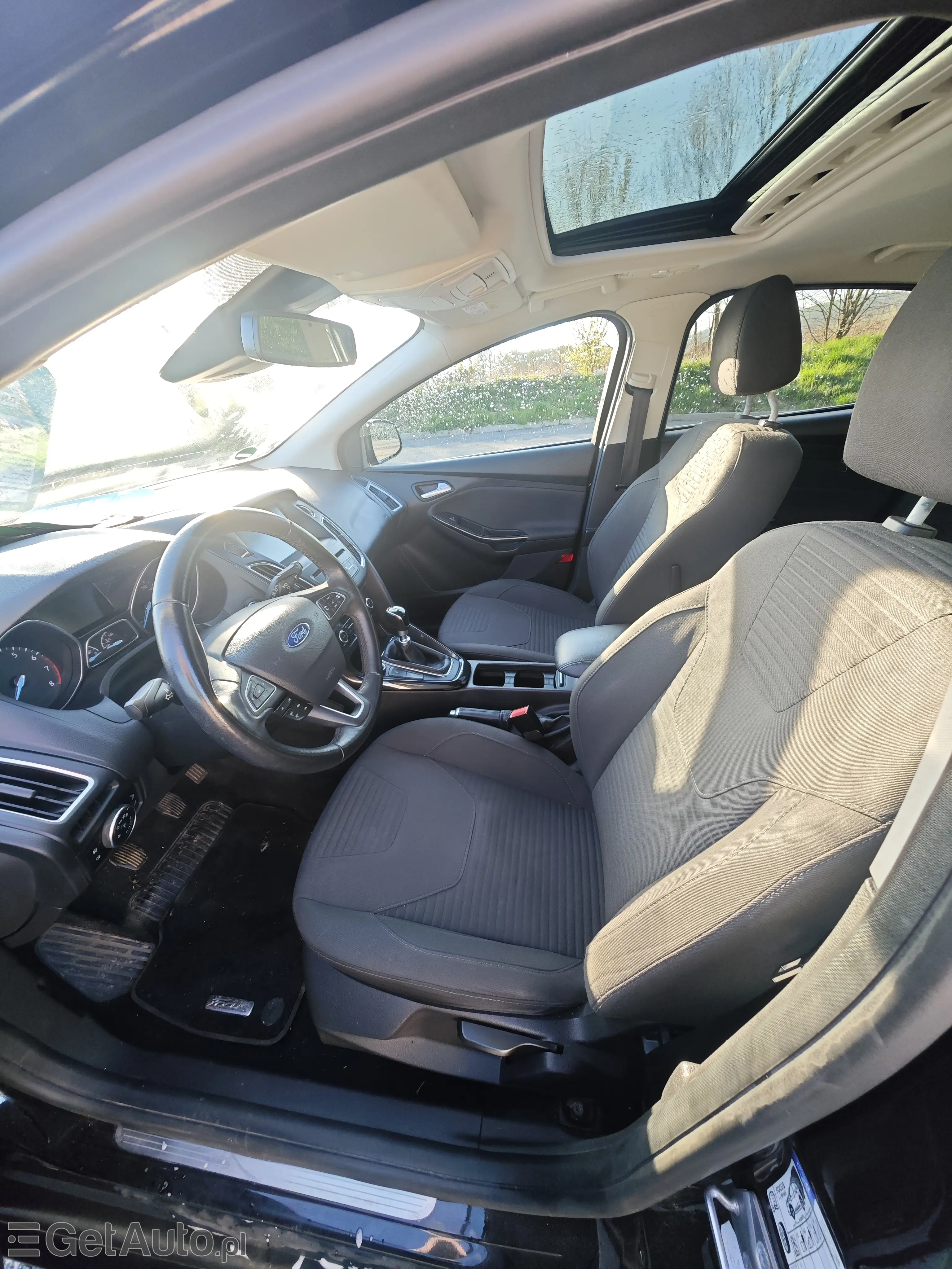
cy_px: 634
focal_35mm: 12
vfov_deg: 110.5
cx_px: 476
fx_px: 440
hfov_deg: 94.5
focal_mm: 2.03
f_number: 1.8
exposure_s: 1/157
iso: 50
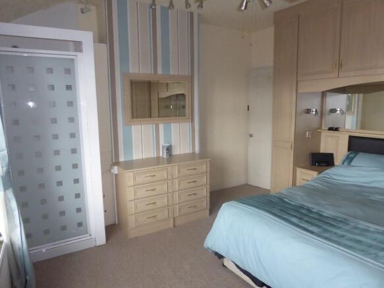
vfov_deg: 54.9
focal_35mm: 25
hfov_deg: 69.4
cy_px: 144
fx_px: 277
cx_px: 192
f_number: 3.3
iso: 400
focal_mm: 4.3
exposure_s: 1/60
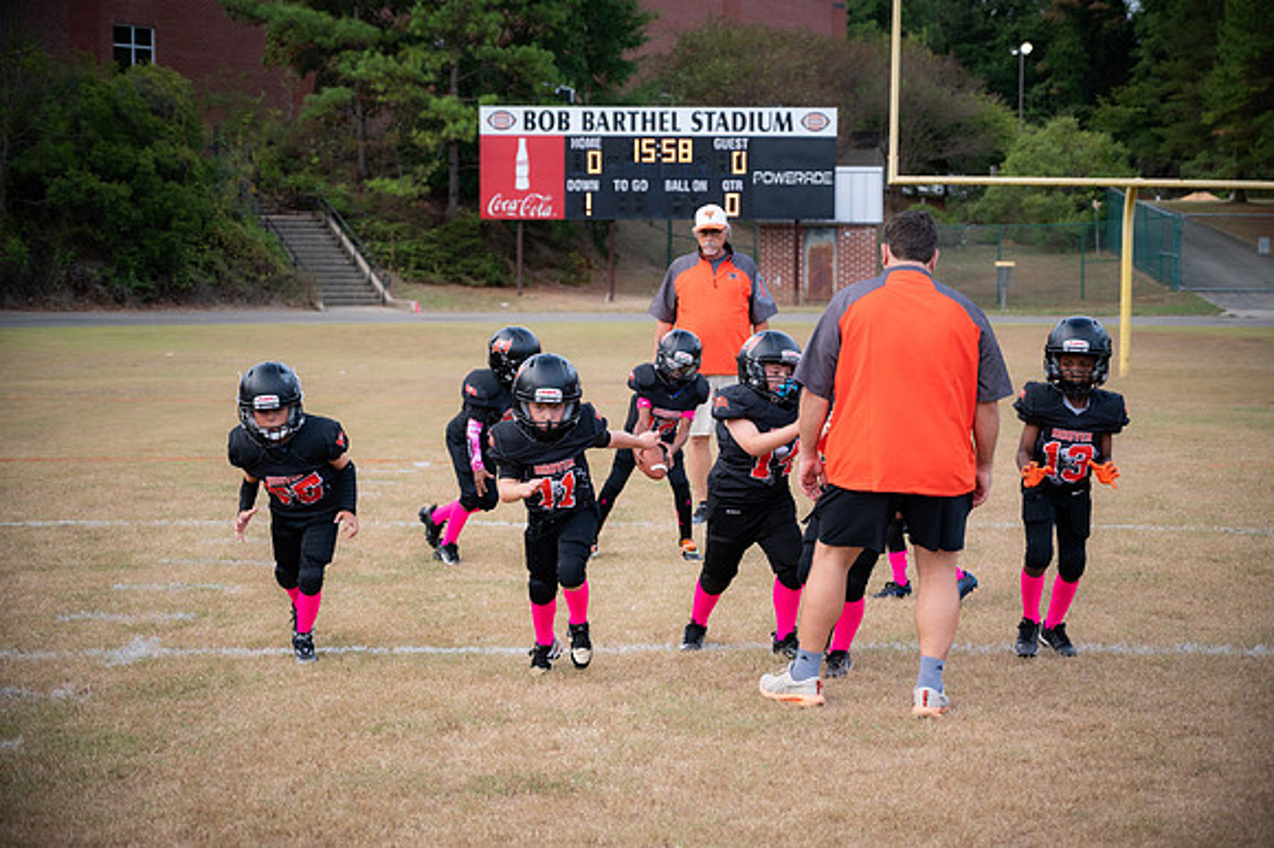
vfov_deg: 20.3
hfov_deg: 30.1
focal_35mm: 67
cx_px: 637
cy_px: 424
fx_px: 2370
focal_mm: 67
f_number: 4
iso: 640
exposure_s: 1/640
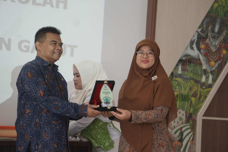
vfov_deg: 11.7
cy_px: 76
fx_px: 741
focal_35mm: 117
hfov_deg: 17.5
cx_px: 114
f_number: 5
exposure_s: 1/50
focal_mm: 78
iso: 250
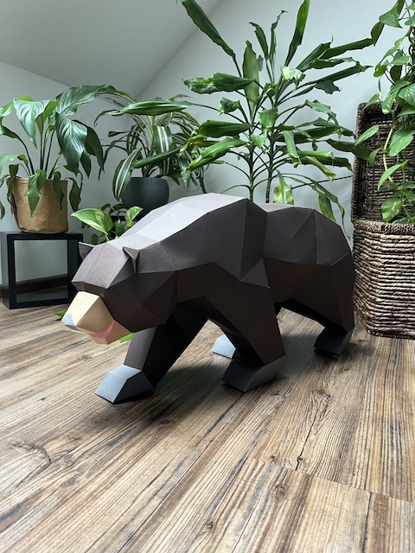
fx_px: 416
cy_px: 276
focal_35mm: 26
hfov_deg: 53.1
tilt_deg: -9.7
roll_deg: -1.6
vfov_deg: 67.3
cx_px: 208
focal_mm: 5.1
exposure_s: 1/60
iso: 250
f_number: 1.6
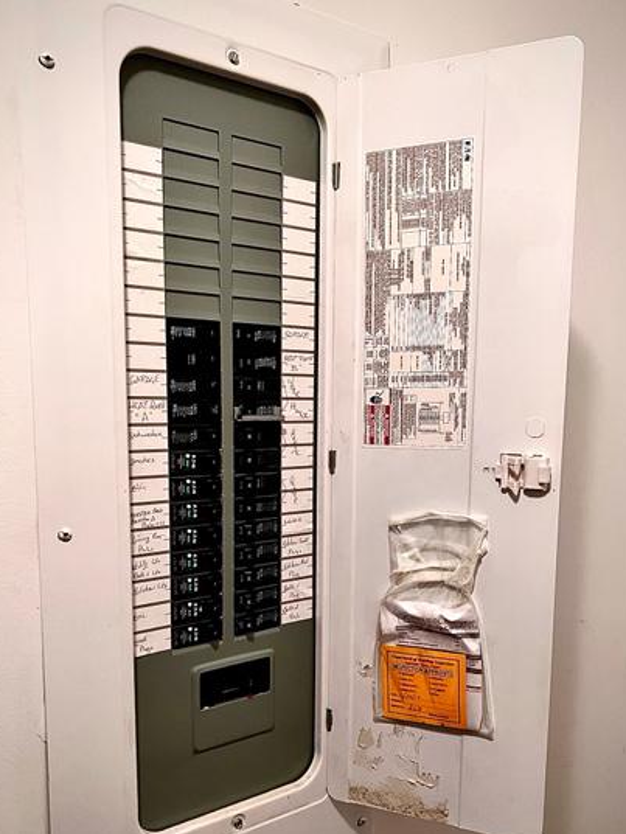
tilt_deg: -5.9
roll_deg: -0.8
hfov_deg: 45.4
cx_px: 337
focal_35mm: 31
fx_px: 747
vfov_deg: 57.9
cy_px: 495
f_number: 1.5
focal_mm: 5.7
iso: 400
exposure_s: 1/60
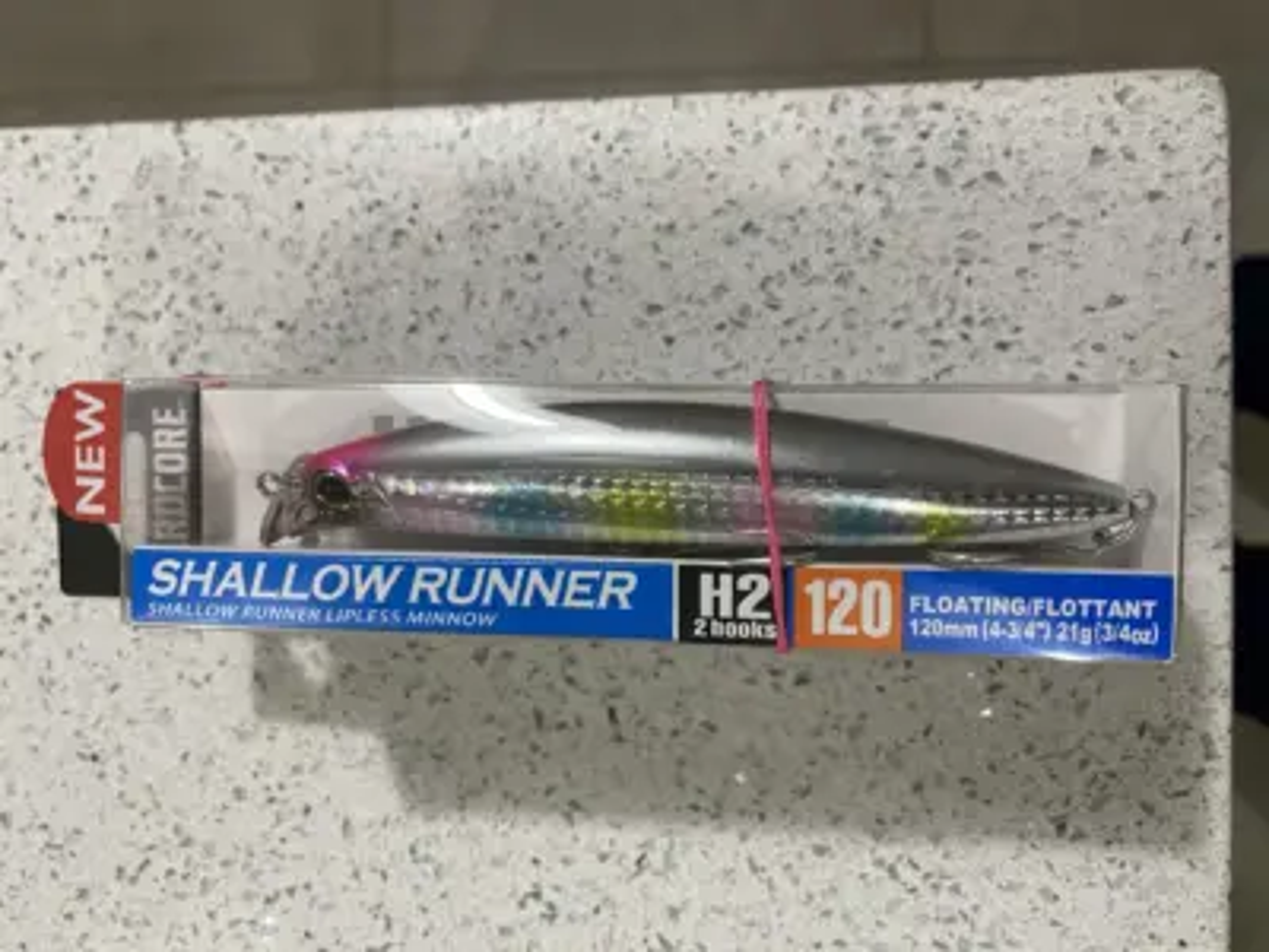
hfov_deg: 67.3
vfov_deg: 53.1
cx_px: 634
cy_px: 476
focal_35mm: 26
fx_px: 953
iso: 125
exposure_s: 1/65
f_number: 1.8
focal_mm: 4.25
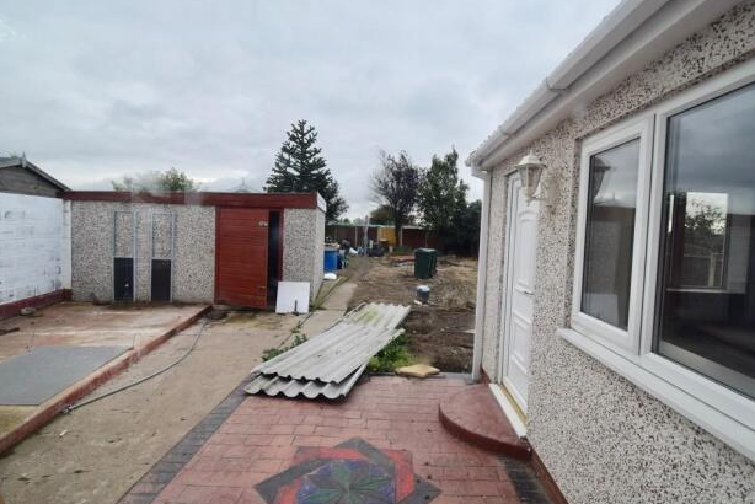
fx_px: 336
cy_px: 250
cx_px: 398
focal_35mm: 16
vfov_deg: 73.8
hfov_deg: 96.6
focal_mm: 10
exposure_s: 1/250
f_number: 8
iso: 320
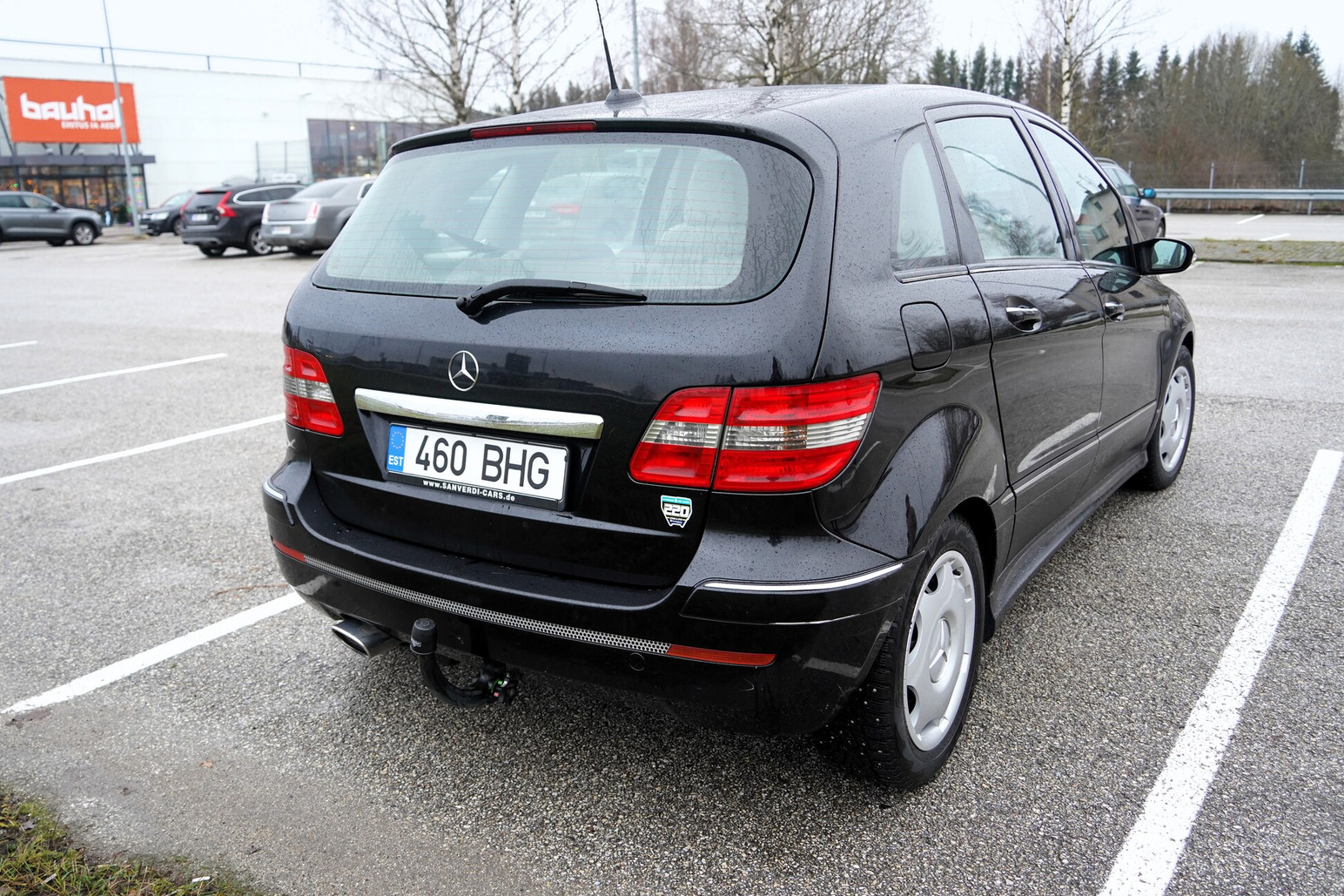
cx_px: 650
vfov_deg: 44.9
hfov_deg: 63.6
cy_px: 462
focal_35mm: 29
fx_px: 1082
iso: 1250
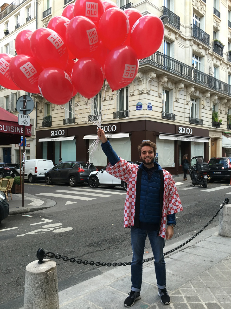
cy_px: 154
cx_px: 116
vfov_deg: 61.7
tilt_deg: -0.9
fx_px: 258
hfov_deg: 48.2
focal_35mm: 29
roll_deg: -0.6
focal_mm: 4.15
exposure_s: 1/121
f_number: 2.2
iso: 25
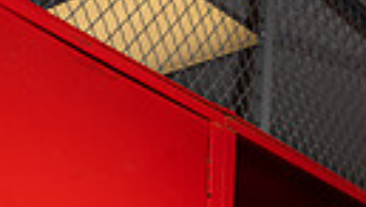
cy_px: 618
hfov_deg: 23.1
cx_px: 289
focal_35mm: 91
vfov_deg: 10.0
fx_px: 884
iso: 200
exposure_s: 1/250
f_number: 9
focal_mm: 25
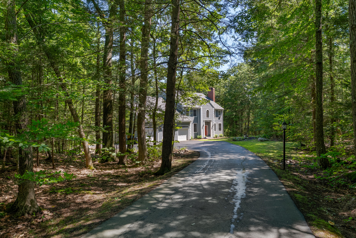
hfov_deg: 73.7
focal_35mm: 24
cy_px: 119
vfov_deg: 53.2
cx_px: 178
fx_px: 237
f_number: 7.1
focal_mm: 24
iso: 320
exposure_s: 1/200
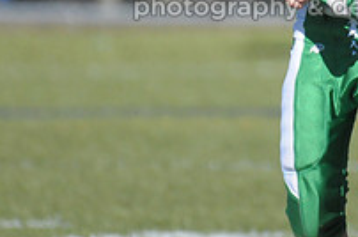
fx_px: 17077
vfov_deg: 0.8
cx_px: 314
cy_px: -57
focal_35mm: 1720
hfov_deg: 1.2
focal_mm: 400
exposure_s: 1/8000
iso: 1600
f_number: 4
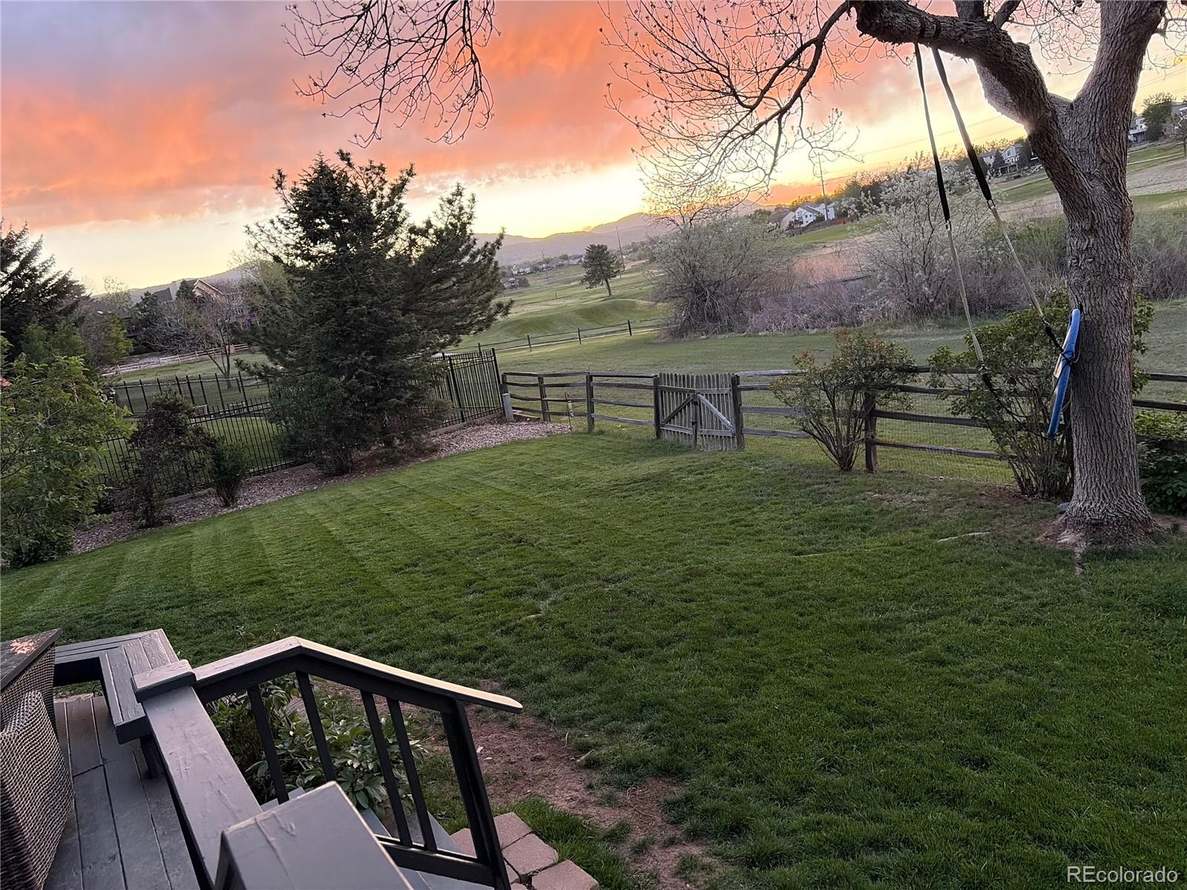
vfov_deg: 53.1
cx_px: 594
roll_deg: +11.2
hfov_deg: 67.3
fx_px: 892
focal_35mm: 26
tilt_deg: -10.0
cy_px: 445
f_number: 1.6
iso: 250
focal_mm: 5.96
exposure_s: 1/60
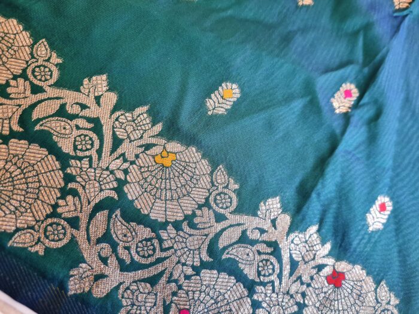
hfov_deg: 67.3
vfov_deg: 53.1
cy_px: 157
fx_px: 315
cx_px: 210
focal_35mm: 26
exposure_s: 1/60
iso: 320
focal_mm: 5.4
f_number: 1.8
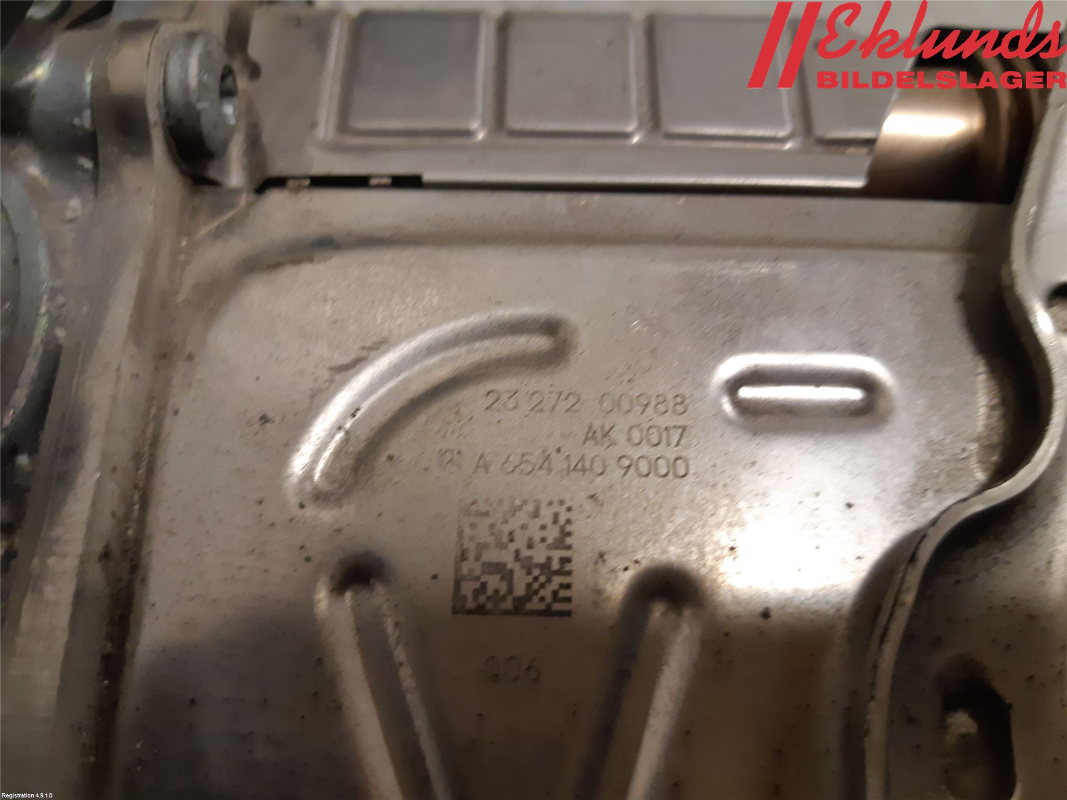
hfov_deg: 67.3
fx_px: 801
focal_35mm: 26
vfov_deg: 53.1
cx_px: 534
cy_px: 400
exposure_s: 1/60
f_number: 1.7
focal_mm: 3.93
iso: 160
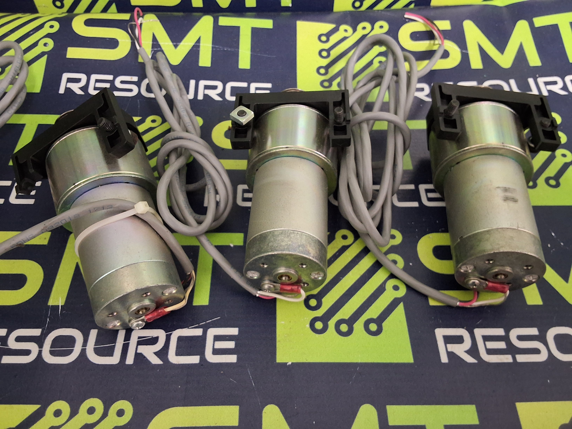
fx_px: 463
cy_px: 214
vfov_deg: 49.7
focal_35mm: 28
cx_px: 286
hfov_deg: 63.4
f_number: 1.9
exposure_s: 1/24
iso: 320
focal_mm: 2.91
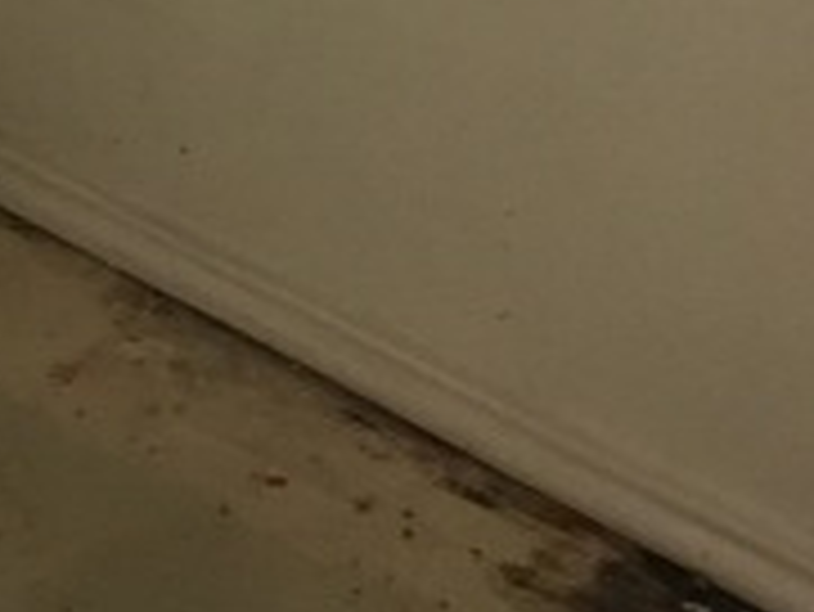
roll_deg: +5.8
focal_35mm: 128
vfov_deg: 11.1
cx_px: -108
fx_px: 3012
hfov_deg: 15.0
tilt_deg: -33.5
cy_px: -342
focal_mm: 4.15
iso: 200
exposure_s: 1/15
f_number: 2.2
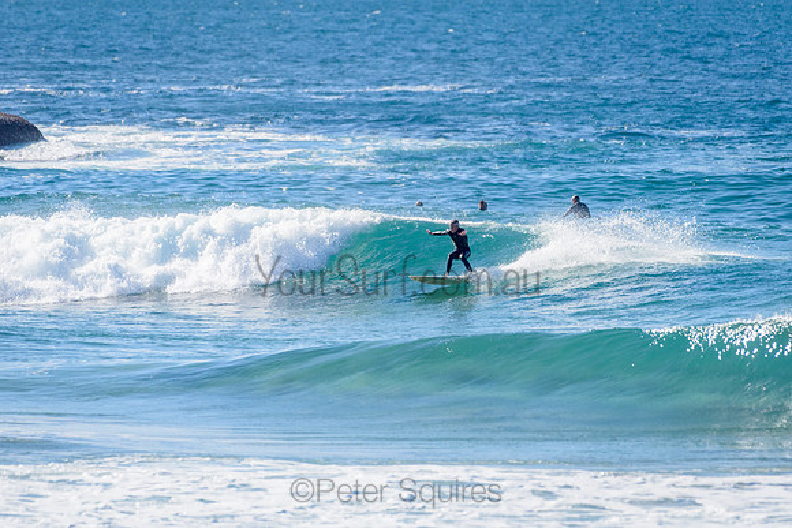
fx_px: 13494
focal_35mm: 613
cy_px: 228
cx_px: 468
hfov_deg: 3.4
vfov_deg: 2.2
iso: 320
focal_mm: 500
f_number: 5.6
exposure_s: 1/4000
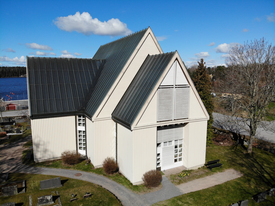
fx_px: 191
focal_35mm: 24
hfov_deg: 71.6
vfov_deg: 56.8
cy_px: 103
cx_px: 138
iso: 101
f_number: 2.8
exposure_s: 1/1623
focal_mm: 4.5
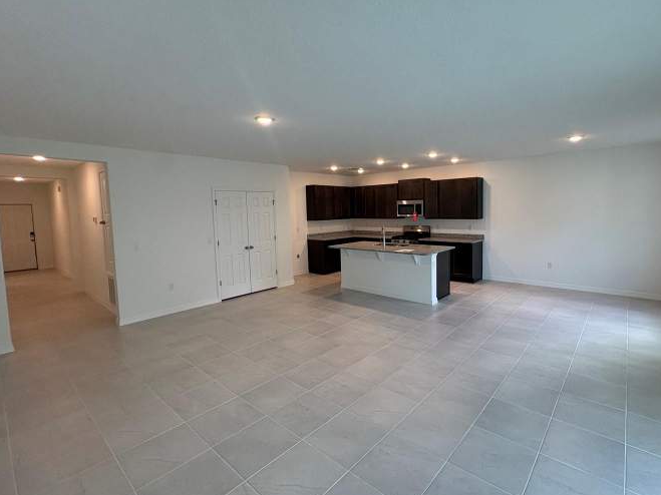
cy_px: 233
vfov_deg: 74.6
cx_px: 366
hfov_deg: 90.7
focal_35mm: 17
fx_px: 325
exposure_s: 1/120
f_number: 2.2
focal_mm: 2.22
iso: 160
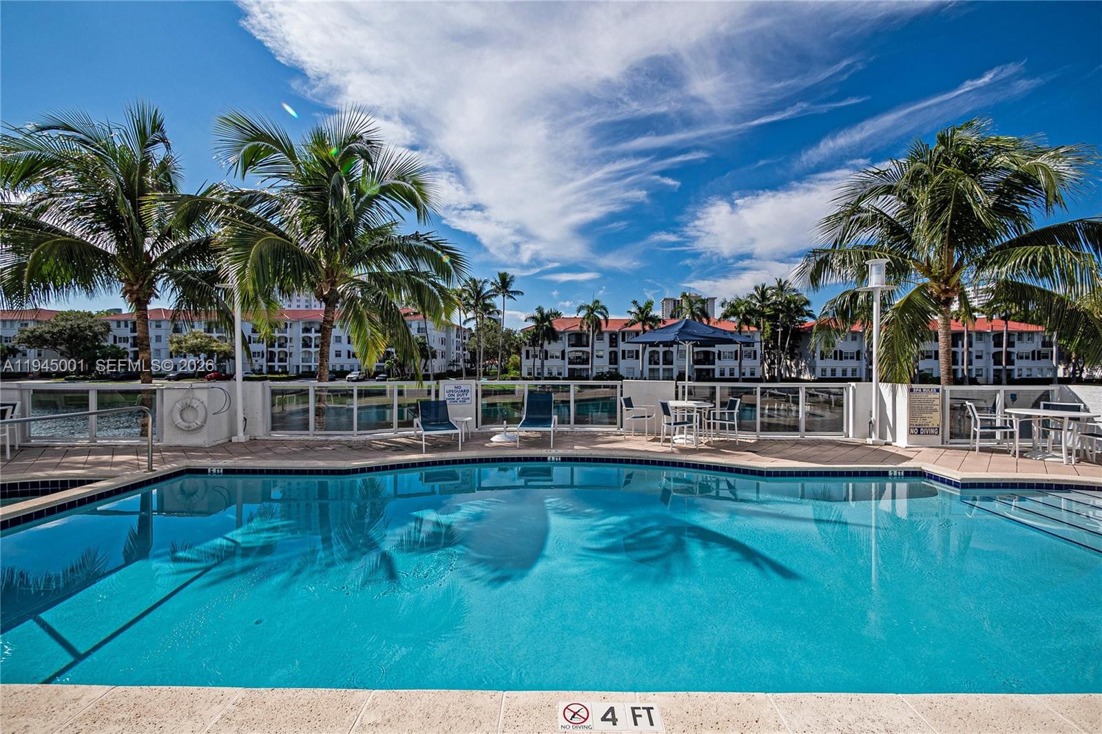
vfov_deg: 81.2
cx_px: 551
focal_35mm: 14
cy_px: 367
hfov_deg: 104.3
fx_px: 428
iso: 100
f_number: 4.5
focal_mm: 7
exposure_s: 1/1250
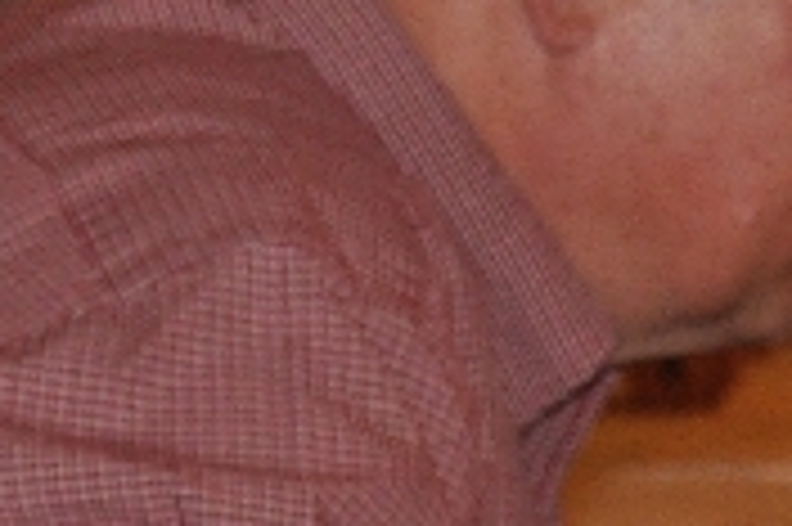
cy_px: -607
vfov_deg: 4.7
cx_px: -612
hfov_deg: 7.0
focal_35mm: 289
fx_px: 6352
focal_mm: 34
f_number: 4.2
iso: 800
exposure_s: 1/60
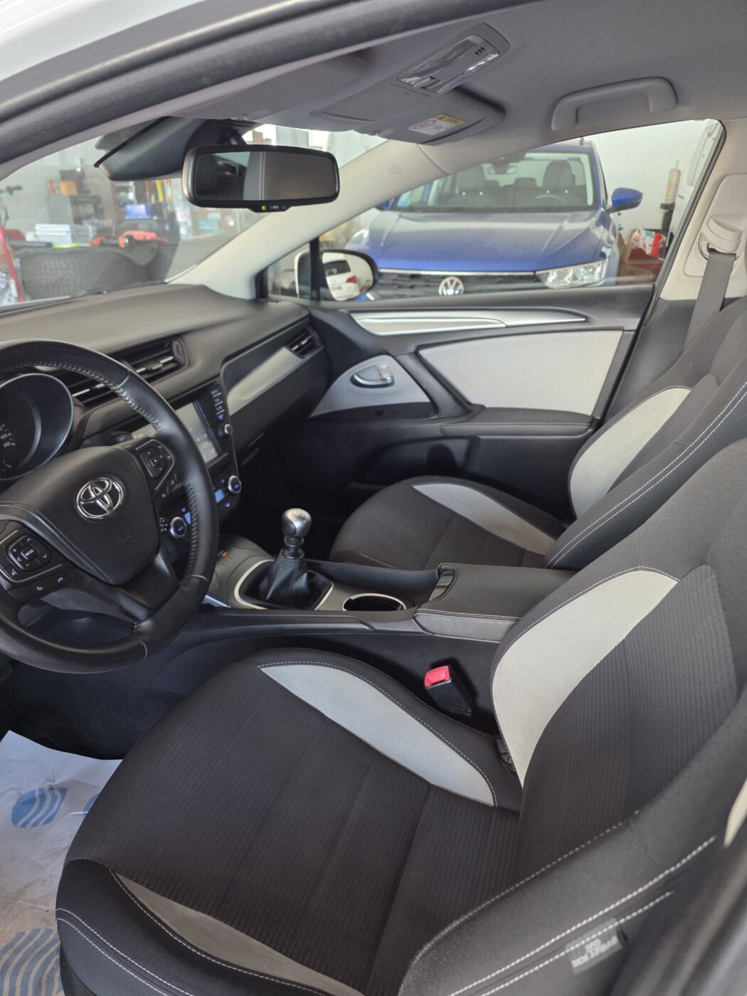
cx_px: 374
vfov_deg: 73.9
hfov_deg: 58.9
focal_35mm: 23
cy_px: 498
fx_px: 662
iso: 400
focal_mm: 6.3
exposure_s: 1/100
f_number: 1.7
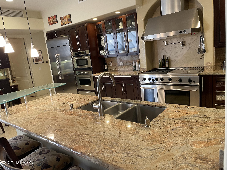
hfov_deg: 67.3
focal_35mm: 26
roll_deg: +6.5
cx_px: 114
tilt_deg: -8.2
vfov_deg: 53.1
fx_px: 170
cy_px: 85
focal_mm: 4.2
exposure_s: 1/60
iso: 160
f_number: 1.6
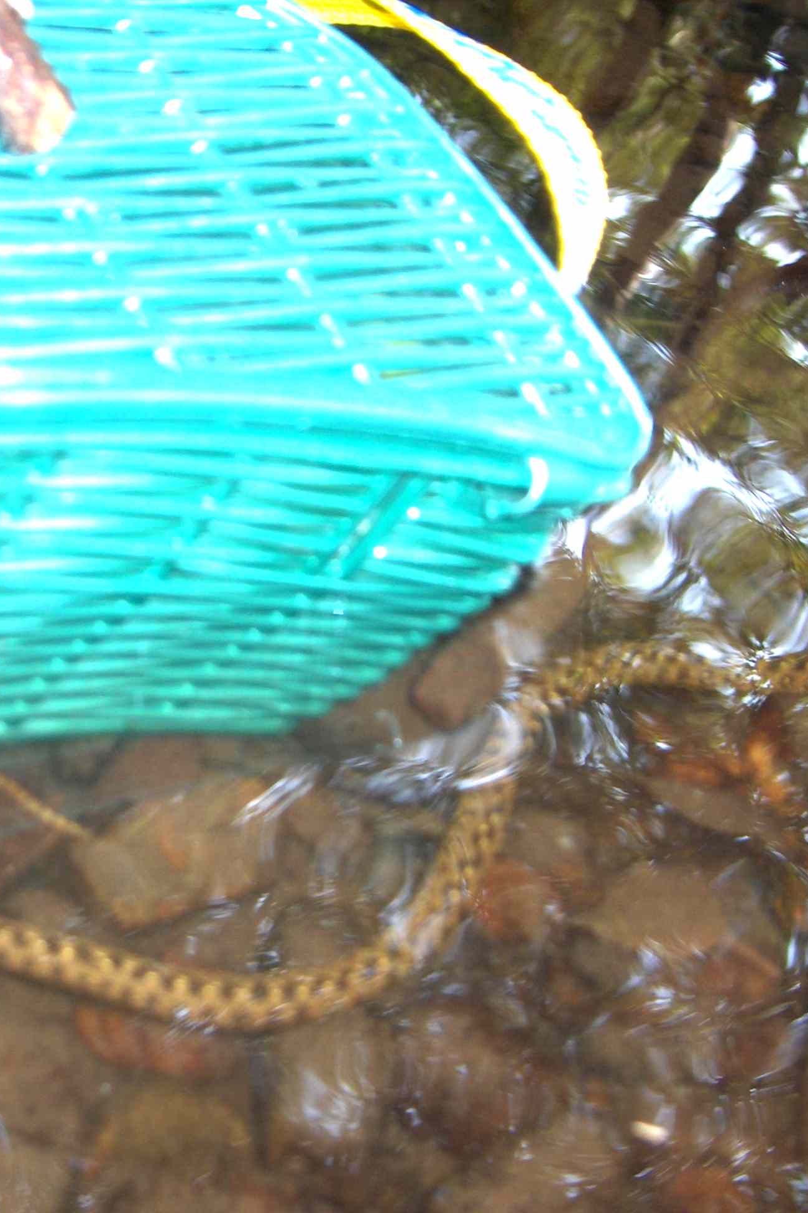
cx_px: 175
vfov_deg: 36.9
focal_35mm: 54
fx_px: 1818
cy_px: 606
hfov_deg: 24.7
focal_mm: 8
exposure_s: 1/60
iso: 100
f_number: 2.8
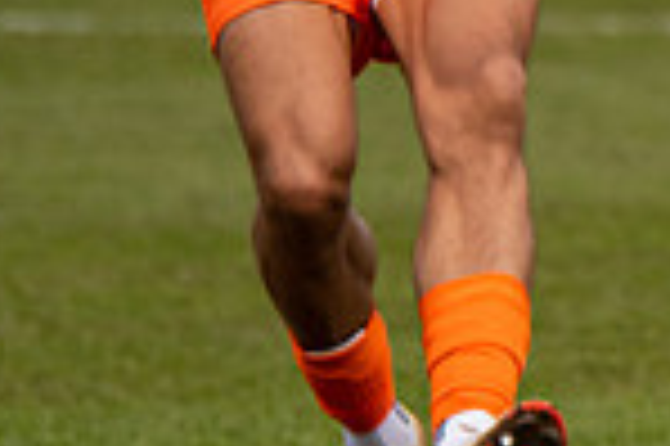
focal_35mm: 751
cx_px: 1753
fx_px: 13961
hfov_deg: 2.7
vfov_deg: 1.8
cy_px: -148
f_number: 4
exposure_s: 1/1600
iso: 500
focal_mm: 135
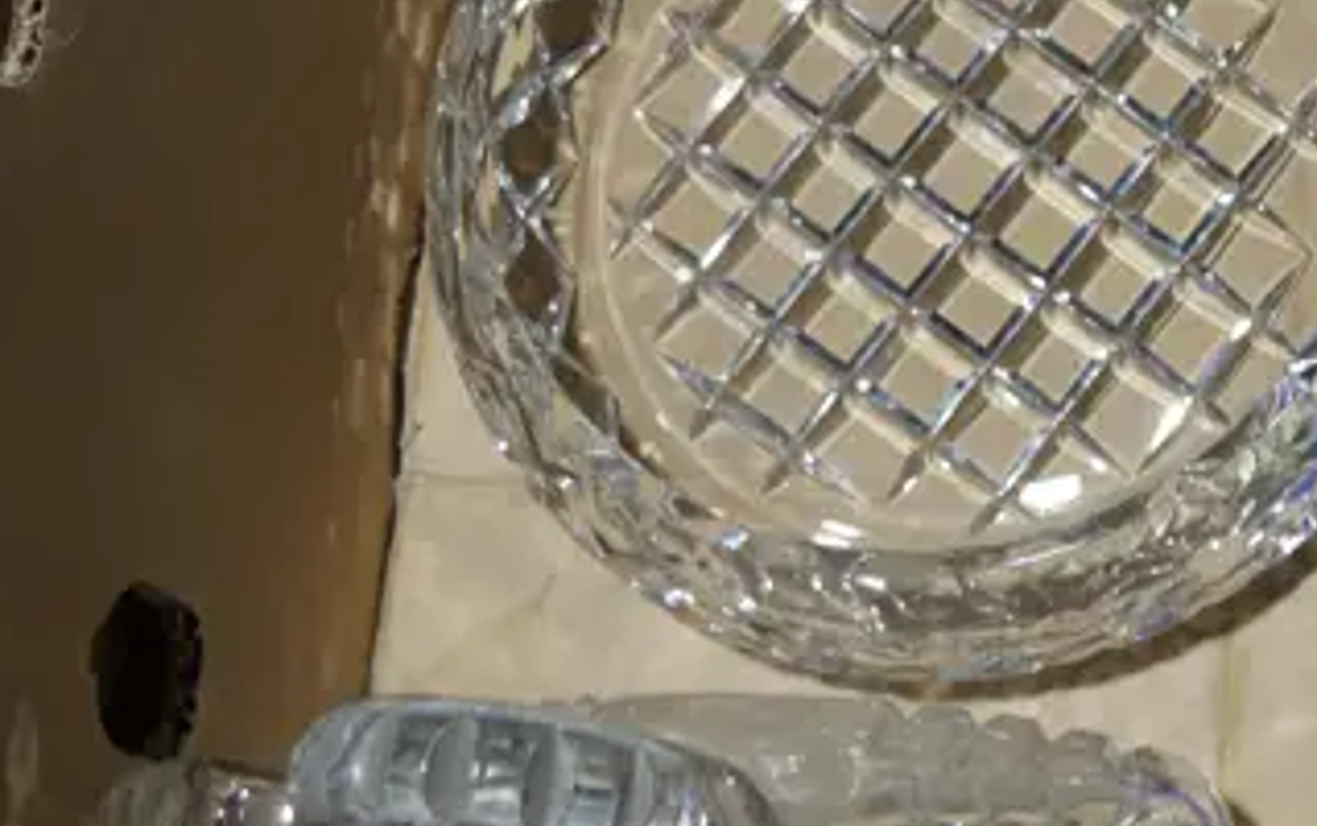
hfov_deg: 20.0
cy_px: -301
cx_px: 1203
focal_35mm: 102
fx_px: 3664
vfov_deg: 12.4
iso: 200
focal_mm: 15
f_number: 4
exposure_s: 1/125
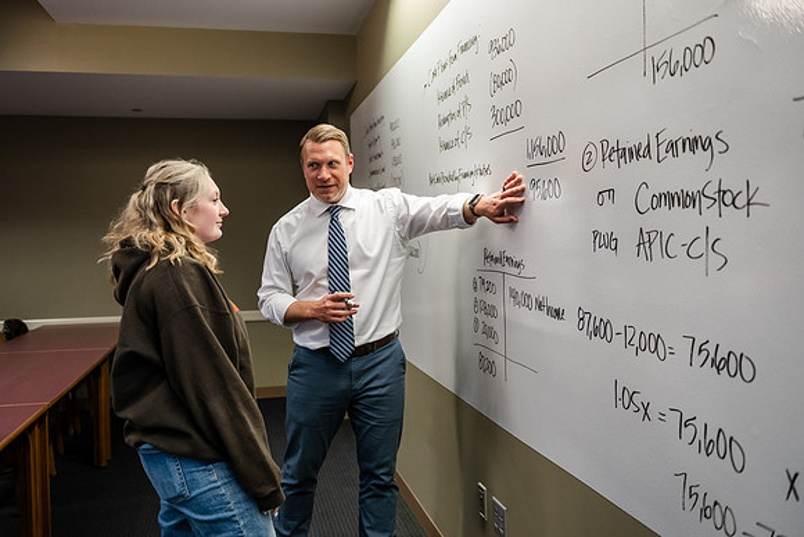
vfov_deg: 41.1
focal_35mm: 32
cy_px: 268
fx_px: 715
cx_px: 402
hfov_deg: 58.7
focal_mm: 32
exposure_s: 1/200
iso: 1600
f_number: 3.5
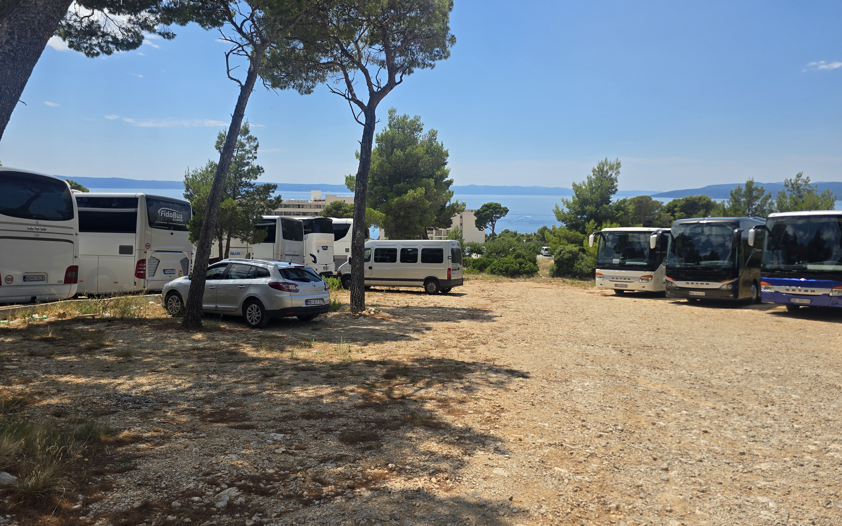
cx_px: 431
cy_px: 260
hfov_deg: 72.5
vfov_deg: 49.3
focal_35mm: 25
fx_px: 574
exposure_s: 1/1117
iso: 12
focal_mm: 6.3
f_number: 1.7
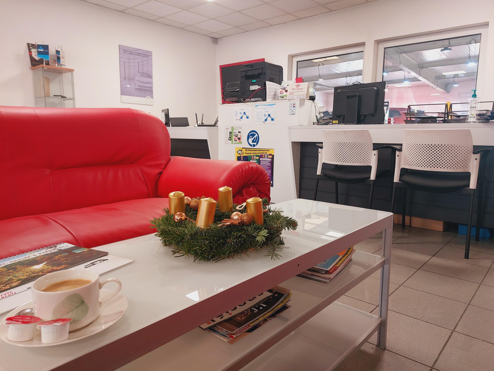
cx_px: 247
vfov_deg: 56.8
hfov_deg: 71.6
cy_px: 186
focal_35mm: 24
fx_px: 343
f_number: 1.8
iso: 200
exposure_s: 1/50
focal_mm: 5.23
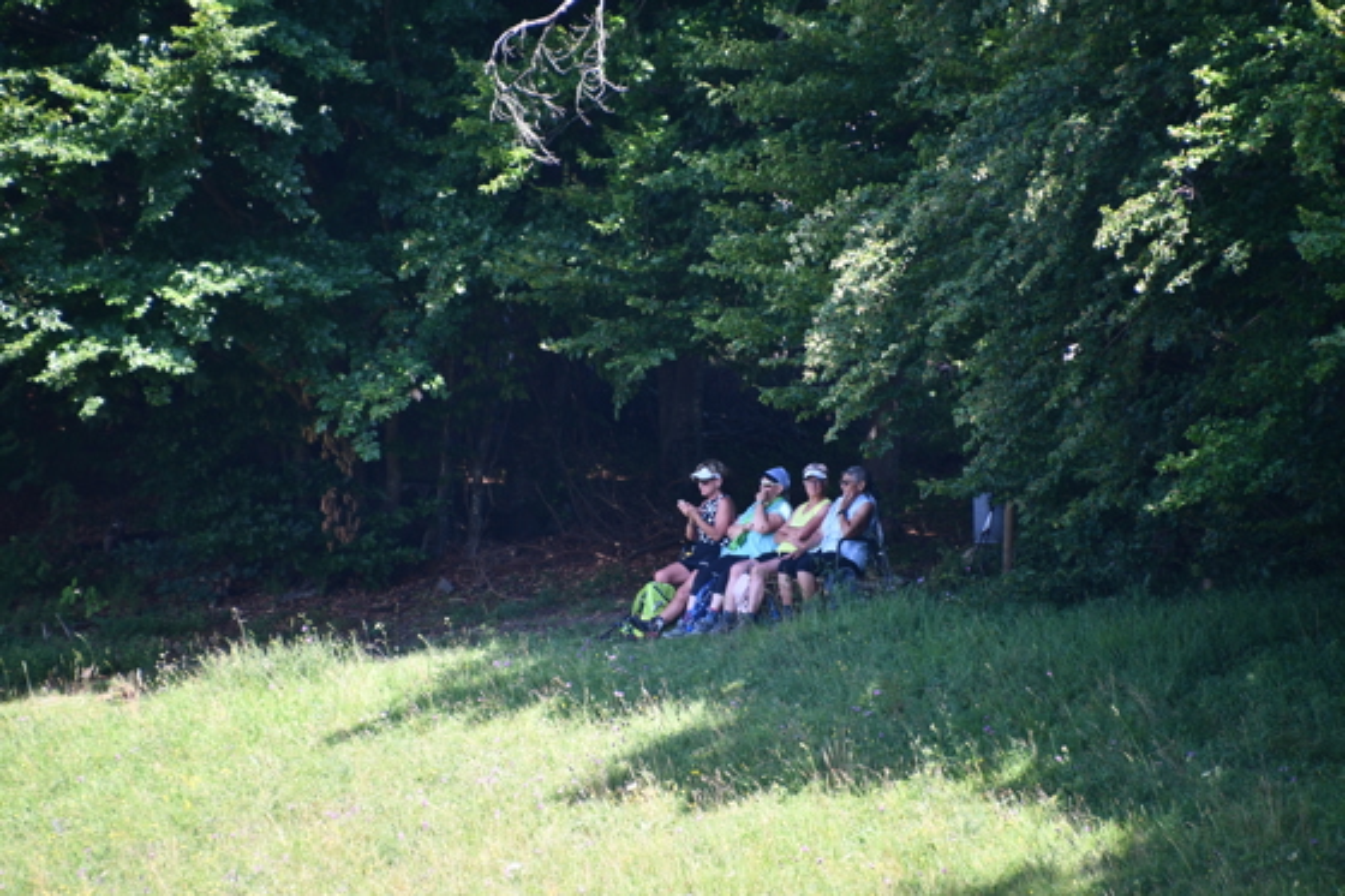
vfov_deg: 3.1
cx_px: 672
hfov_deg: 4.6
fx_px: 16807
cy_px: 448
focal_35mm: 450
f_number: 6.3
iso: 720
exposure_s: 1/500
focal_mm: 300
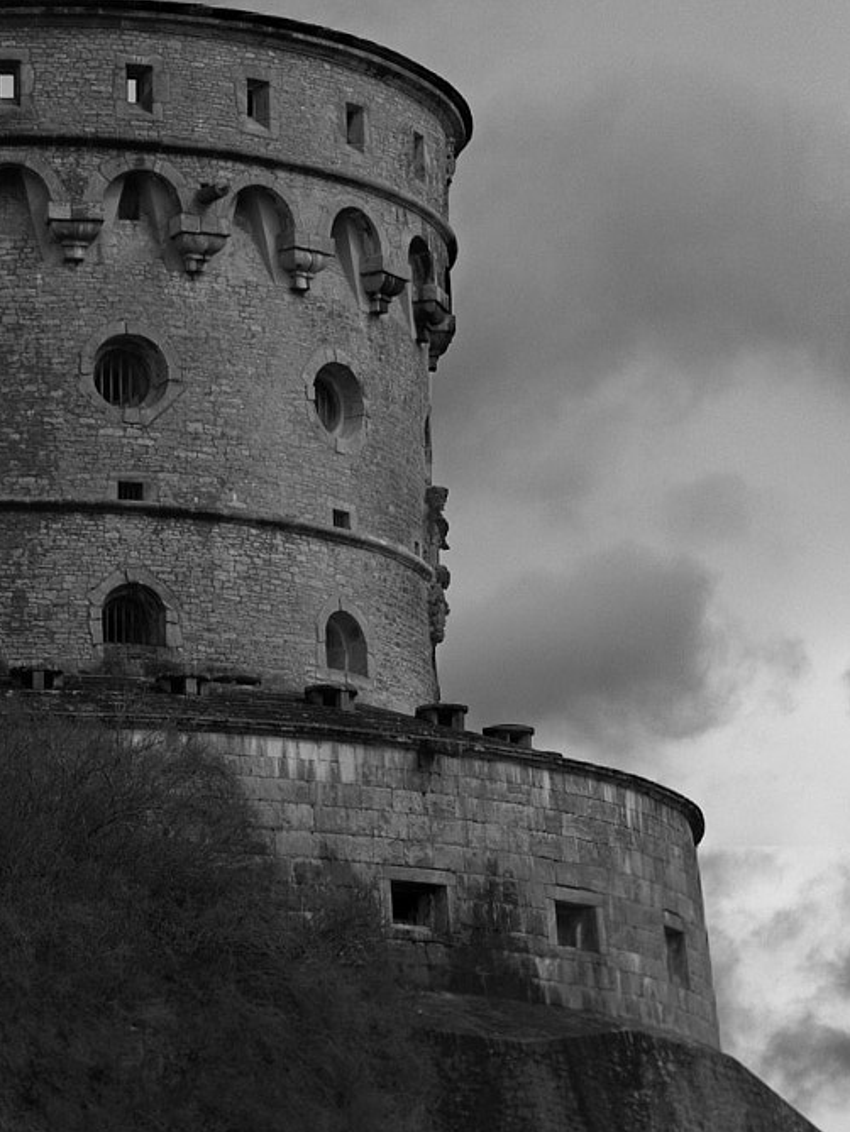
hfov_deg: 6.7
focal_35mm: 220
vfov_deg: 9.0
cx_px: 29
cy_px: 555
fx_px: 7201
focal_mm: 46
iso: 200
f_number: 9
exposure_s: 1/160
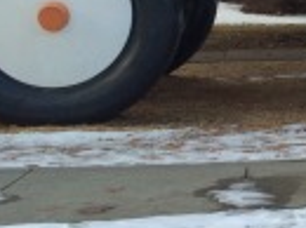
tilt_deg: -1.8
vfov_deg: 10.1
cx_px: 619
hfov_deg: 12.2
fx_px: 1262
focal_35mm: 143
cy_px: -66
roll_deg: +1.2
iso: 32
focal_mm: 4.15
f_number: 2.2
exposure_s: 1/130
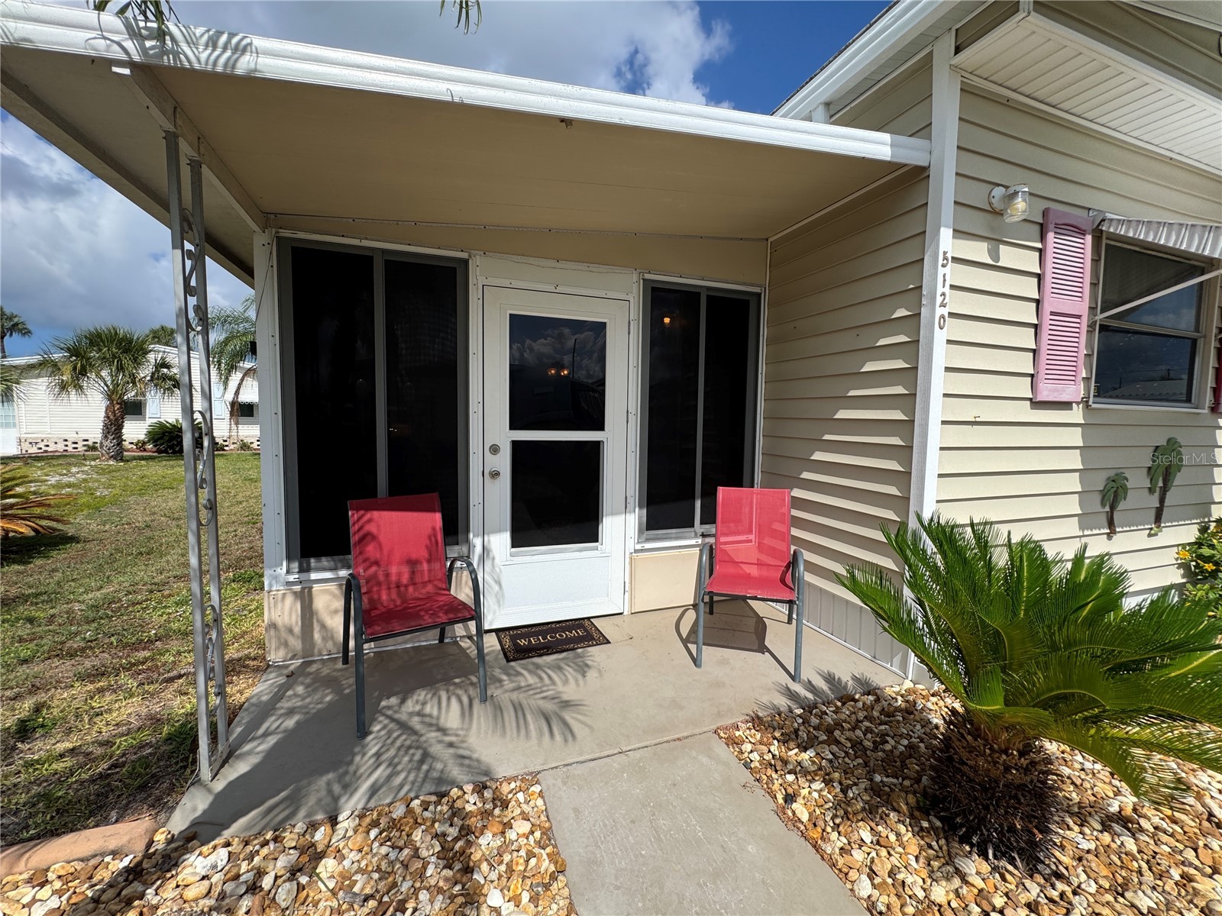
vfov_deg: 85.7
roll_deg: -1.0
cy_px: 458
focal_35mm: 14
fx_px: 494
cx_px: 611
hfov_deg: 102.1
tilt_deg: -5.5
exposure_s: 1/2083
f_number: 2.2
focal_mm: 2.22
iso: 50
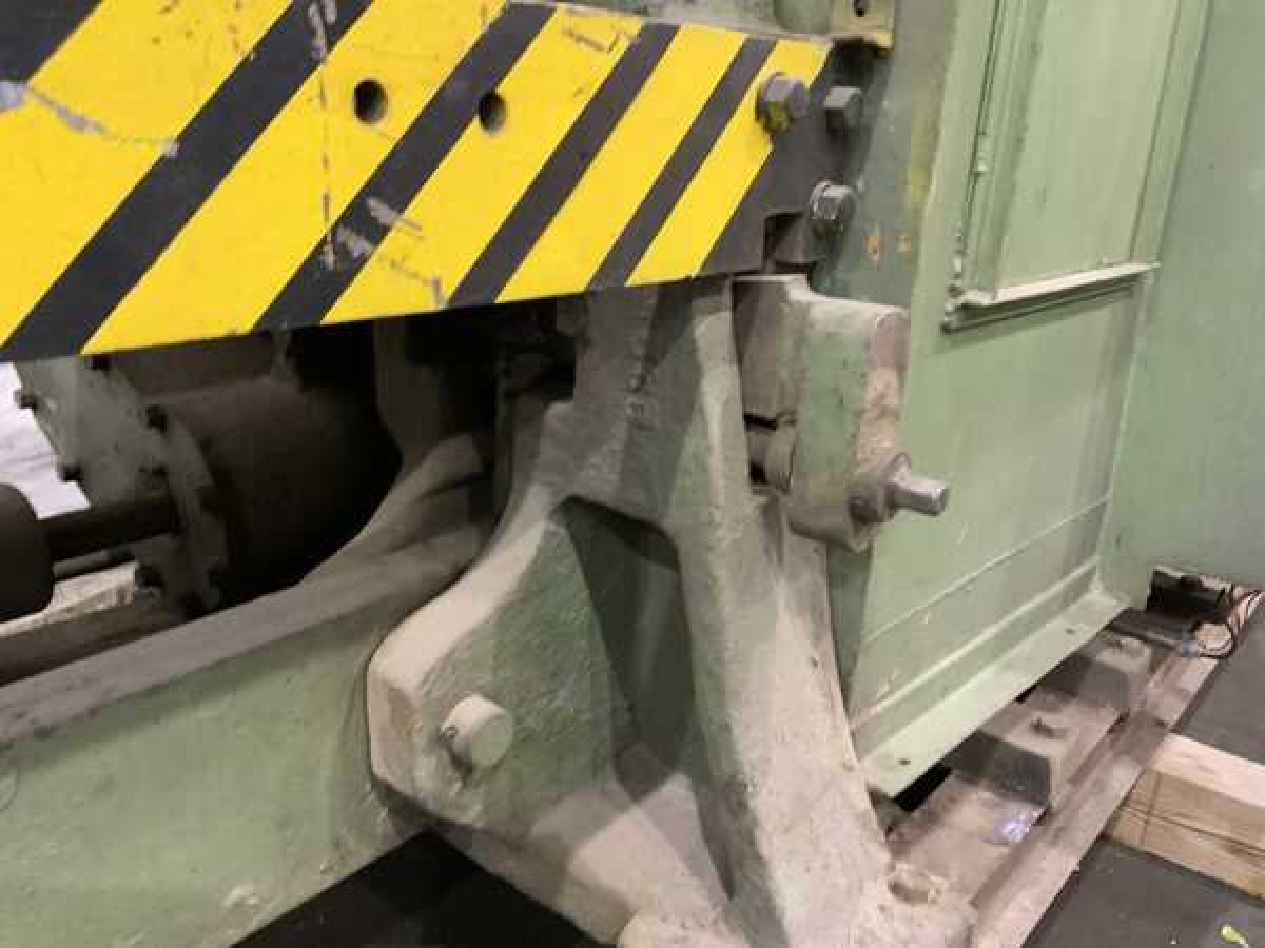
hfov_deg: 61.7
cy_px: 474
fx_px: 1060
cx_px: 632
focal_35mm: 29
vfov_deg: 48.2
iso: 250
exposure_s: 1/40
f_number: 1.8
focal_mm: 3
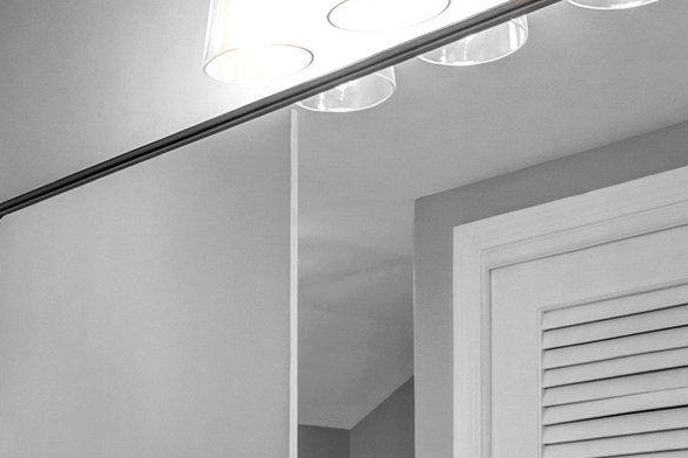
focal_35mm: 73
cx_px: -35
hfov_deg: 26.0
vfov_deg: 17.4
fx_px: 1394
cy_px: 606
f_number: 7.1
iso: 320
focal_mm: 14
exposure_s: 1/50
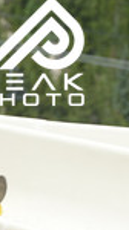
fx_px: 3325
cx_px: -77
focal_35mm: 545
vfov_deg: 4.0
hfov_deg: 2.2
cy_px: 200
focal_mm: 195
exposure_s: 1/640
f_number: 6.3
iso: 180
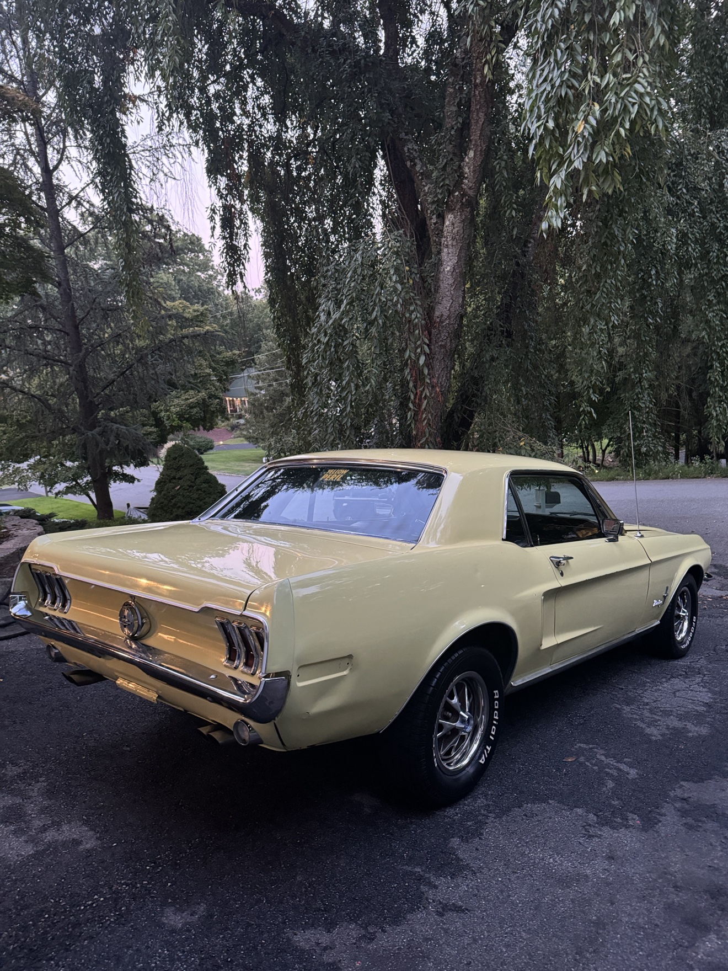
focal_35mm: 24
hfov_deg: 56.8
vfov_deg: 71.6
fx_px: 673
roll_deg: +5.8
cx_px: 364
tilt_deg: -10.4
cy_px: 486
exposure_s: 1/40
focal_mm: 6.76
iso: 640
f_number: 1.78
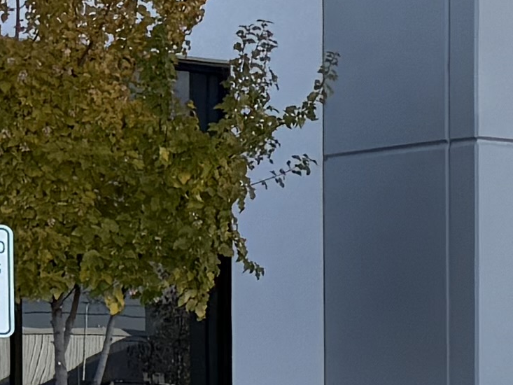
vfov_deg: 7.8
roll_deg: -2.2
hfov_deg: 8.7
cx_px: 1531
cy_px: 589
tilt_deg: -4.0
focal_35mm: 187
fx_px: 2772
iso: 100
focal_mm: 6.76
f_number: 1.78
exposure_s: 1/2232
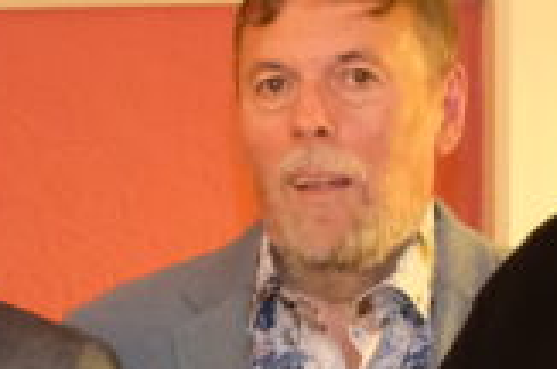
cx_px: -75
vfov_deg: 6.1
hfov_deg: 9.5
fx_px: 3305
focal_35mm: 214
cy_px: 929
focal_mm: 19.6
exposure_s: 1/10
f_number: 4
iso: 3200
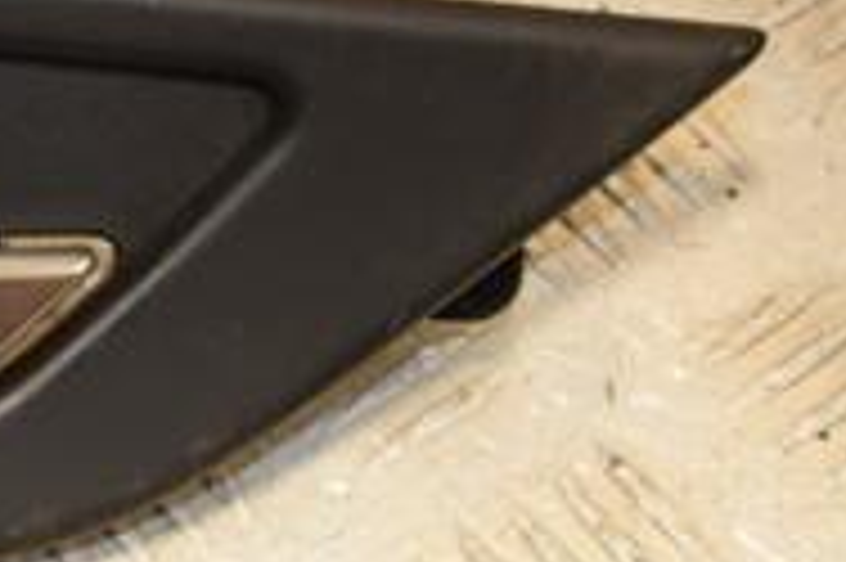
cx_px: -495
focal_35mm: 168
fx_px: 3935
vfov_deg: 8.2
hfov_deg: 11.6
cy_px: 211
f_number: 5
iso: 800
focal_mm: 35
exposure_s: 1/200
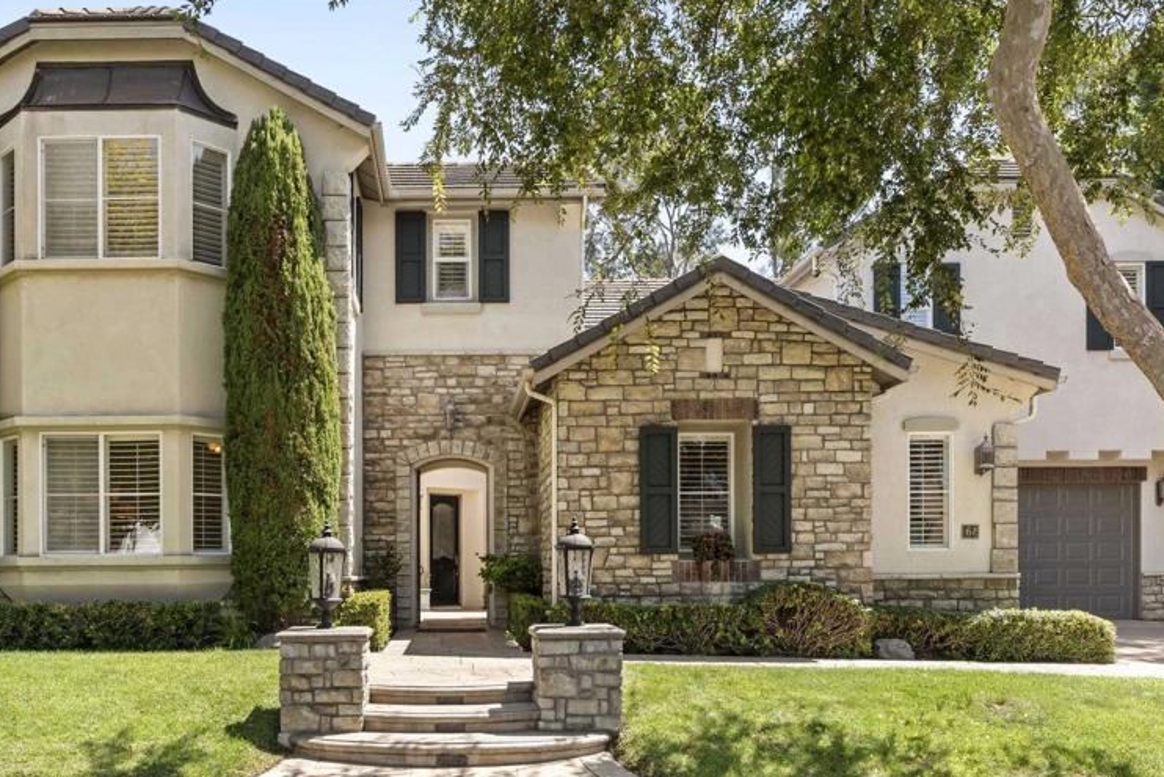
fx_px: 960
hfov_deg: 61.8
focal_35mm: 30
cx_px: 453
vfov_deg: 44.0
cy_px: 393
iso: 500
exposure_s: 1/500
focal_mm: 21.5
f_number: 8
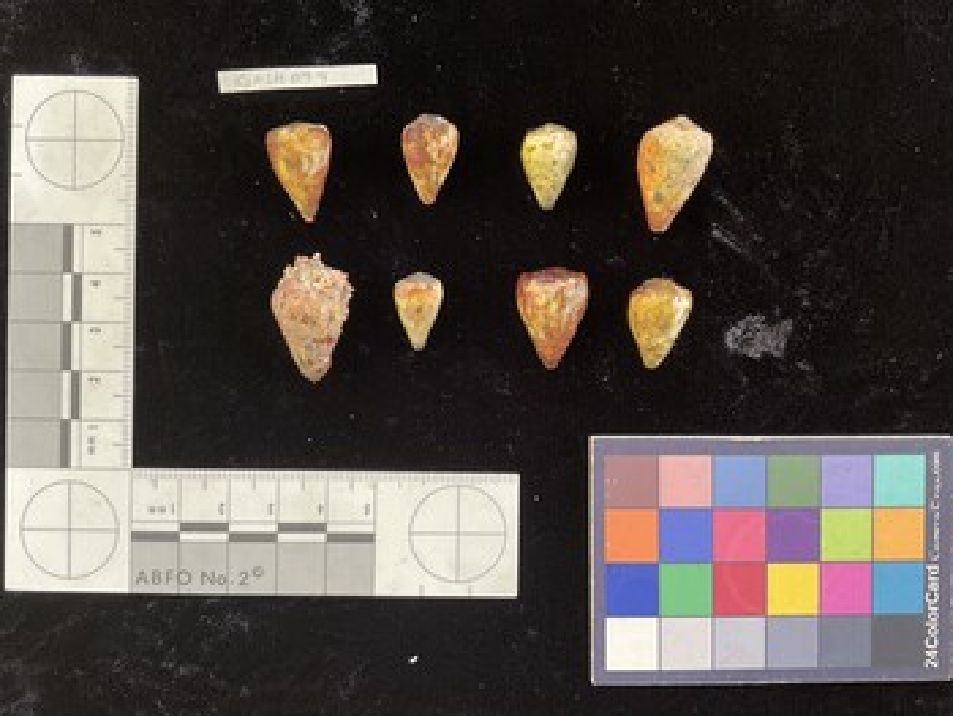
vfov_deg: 48.3
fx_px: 799
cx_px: 476
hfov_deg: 61.6
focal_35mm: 29
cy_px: 358
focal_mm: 3
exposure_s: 1/50
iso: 64
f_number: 1.8
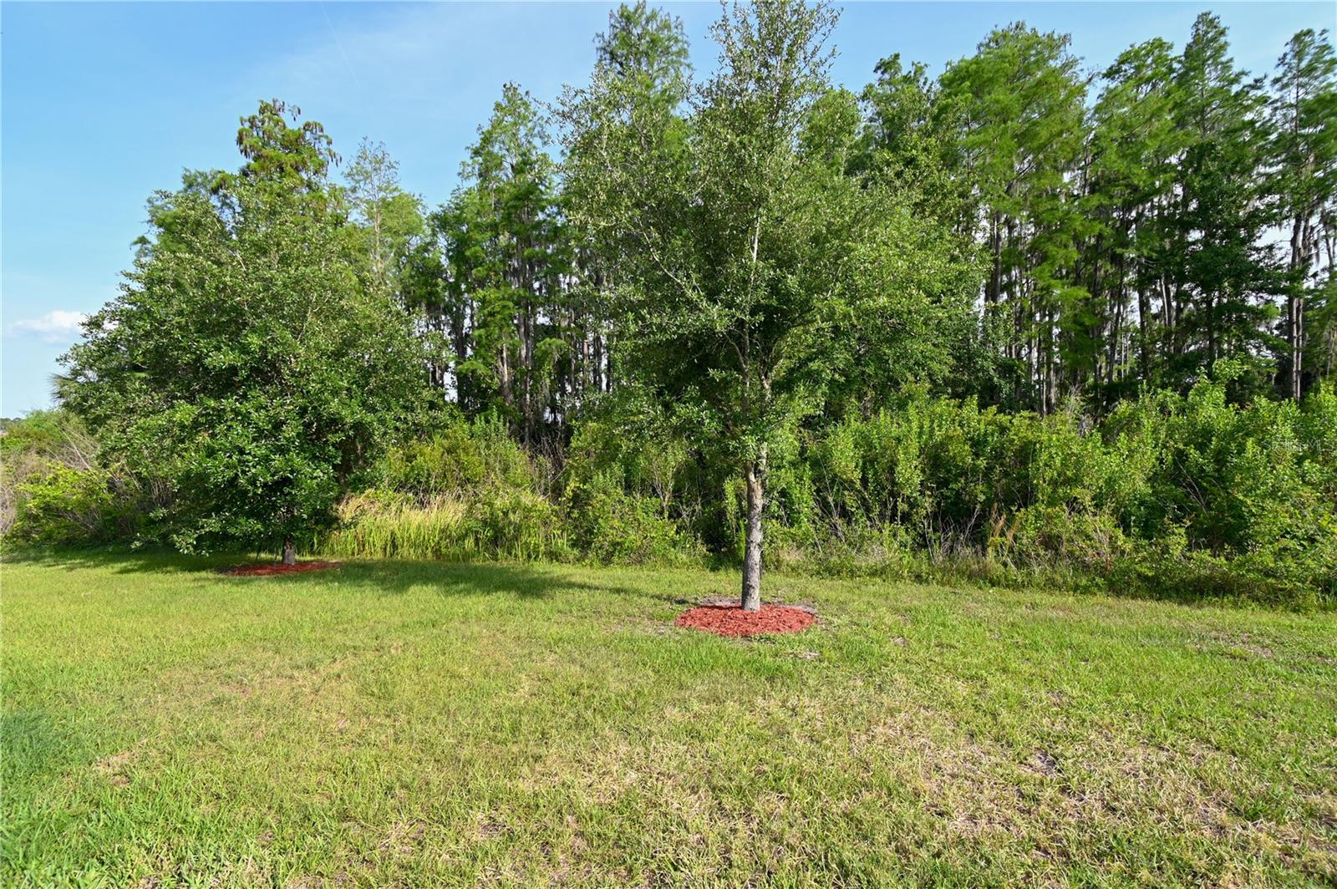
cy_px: 444
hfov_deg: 100.4
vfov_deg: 77.2
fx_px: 557
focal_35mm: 15
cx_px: 668
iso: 140
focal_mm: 10
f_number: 5.6
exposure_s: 1/250
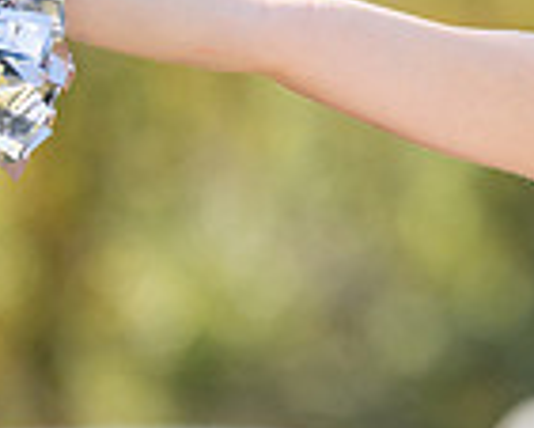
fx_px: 10406
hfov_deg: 2.9
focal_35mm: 658
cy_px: 189
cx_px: 860
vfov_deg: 2.4
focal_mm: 157
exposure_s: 1/1000
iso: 160
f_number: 2.8
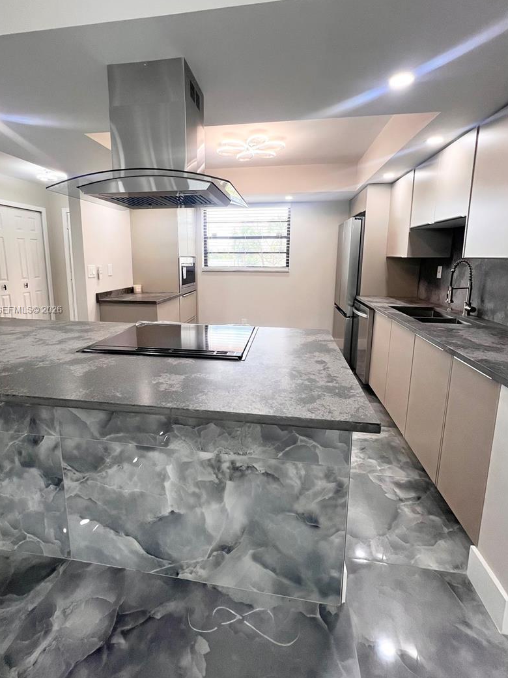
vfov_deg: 97.9
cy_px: 310
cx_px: 234
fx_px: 294
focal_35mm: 15
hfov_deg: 81.6
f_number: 1.8
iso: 80
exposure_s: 1/120
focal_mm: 1.57
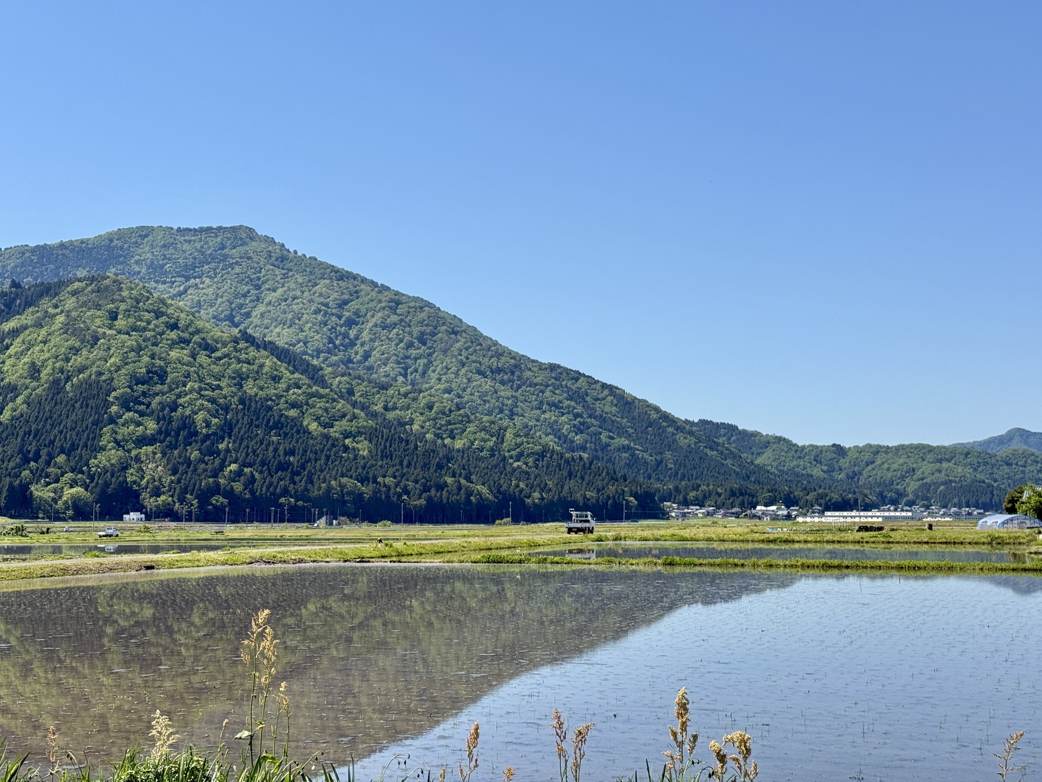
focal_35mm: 48
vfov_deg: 30.3
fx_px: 1445
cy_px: 391
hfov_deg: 39.7
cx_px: 521
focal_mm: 6.76
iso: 64
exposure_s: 1/3891
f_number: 1.78
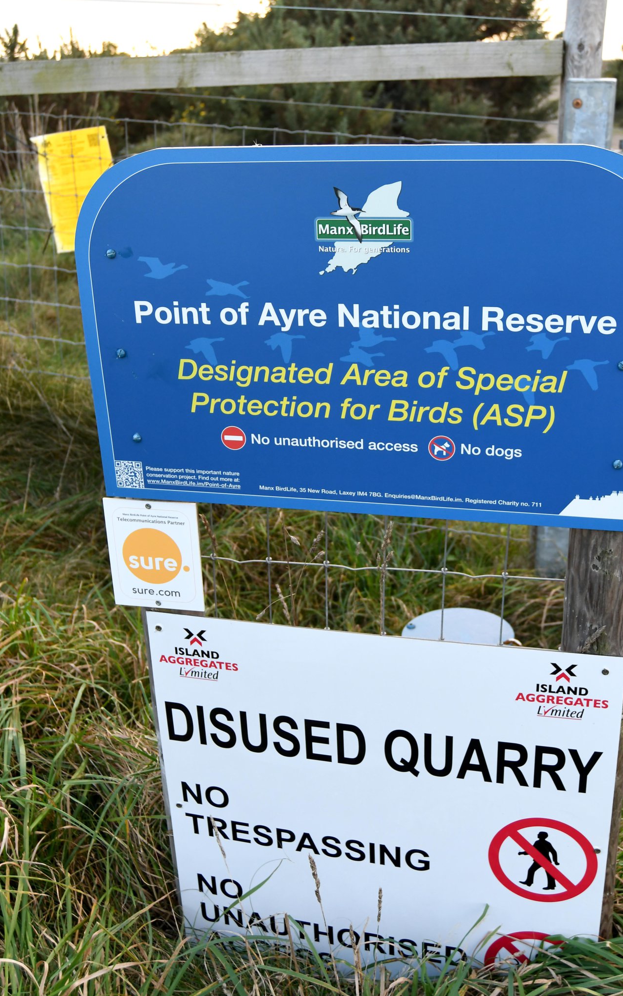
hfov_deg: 34.4
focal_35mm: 37
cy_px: 498
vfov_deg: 52.8
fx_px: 1005
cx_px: 325
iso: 640
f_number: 6.3
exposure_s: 1/160
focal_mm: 24
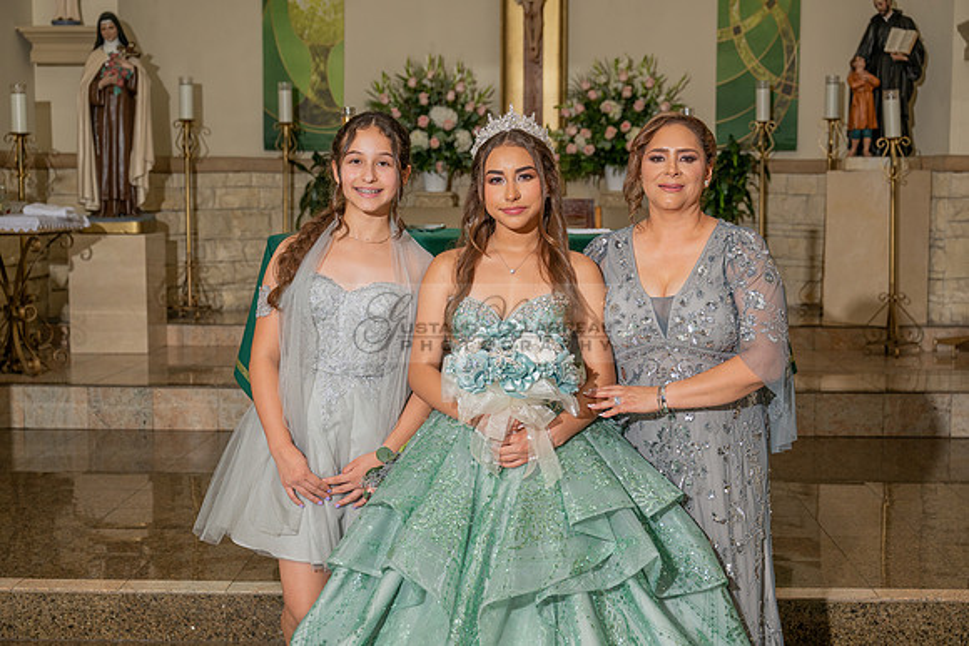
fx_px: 1427
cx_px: 484
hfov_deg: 37.5
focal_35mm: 53
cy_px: 323
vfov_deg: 25.5
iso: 320
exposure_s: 1/200
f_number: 4.5
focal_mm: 53
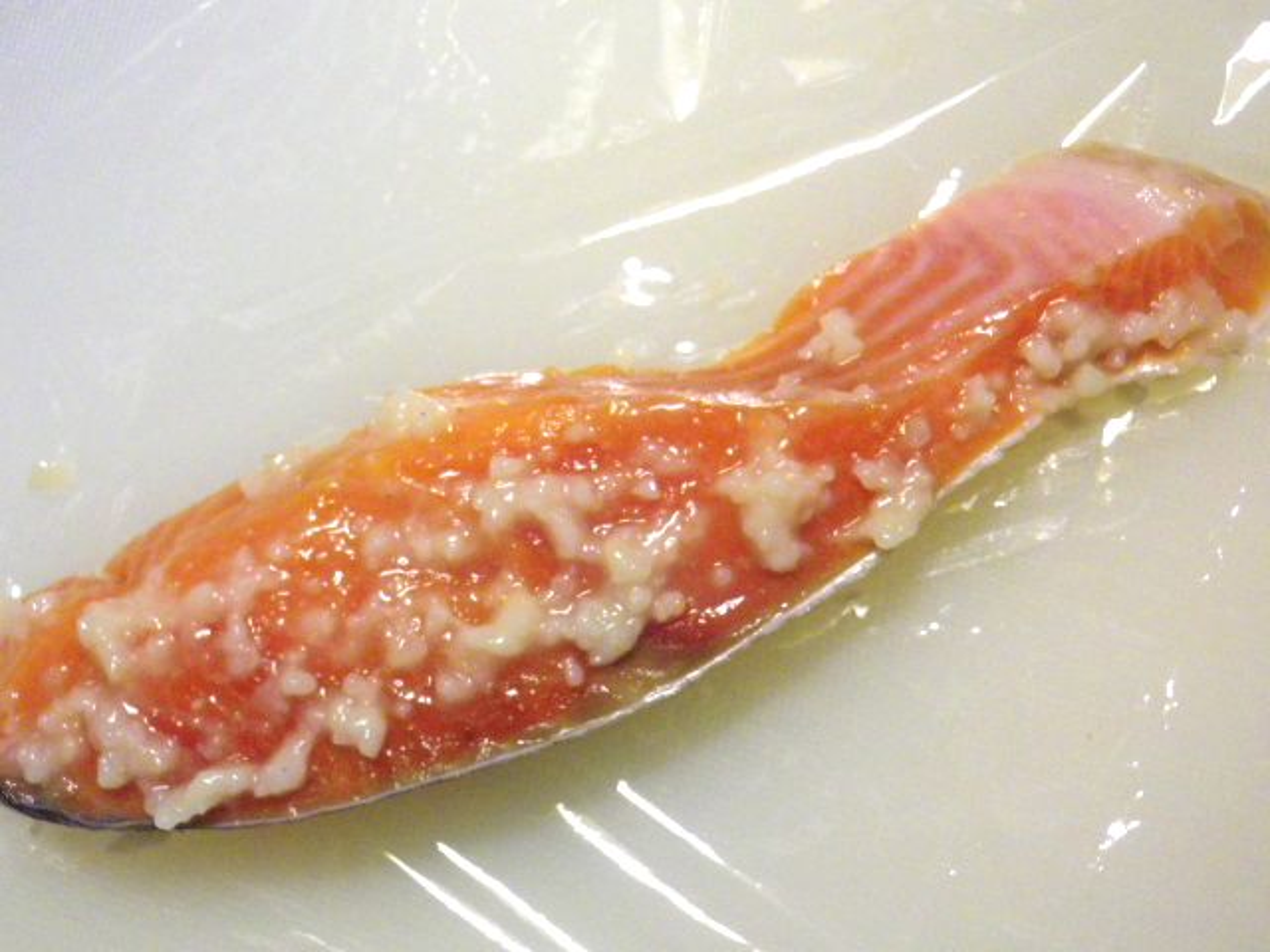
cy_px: 476
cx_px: 635
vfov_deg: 35.1
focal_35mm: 41
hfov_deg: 45.8
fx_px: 1504
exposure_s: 1/25
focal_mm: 7.3
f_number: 3.9
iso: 800
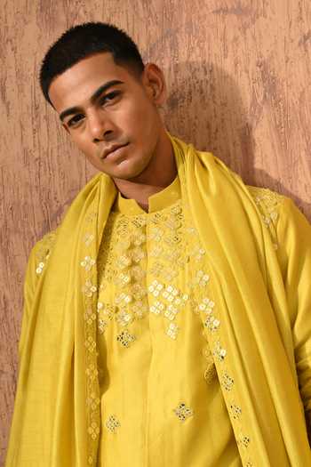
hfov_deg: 32.6
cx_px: 156
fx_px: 531
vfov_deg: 47.4
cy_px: 234
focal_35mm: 41
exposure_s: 1/160
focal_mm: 41
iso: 250
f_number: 7.1
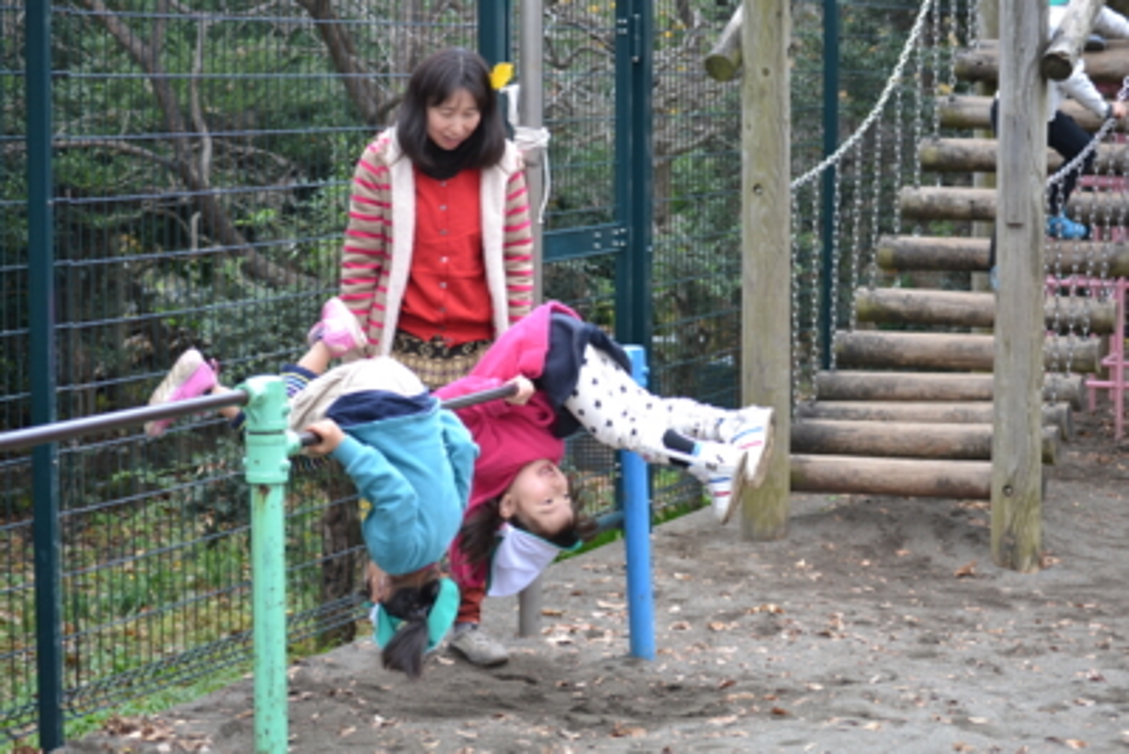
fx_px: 2588
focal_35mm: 82
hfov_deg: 24.6
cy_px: 377
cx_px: 564
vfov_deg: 16.6
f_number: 4.5
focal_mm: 55
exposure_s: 1/80
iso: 400
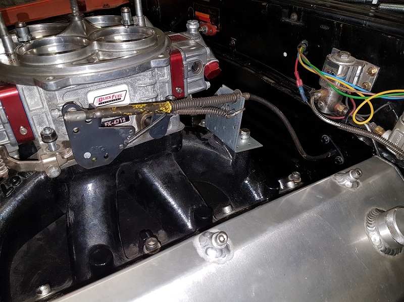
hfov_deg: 67.3
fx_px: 303
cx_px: 202
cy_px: 151
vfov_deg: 53.0
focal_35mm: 26
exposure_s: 1/50
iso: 80
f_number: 1.7
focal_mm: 4.2
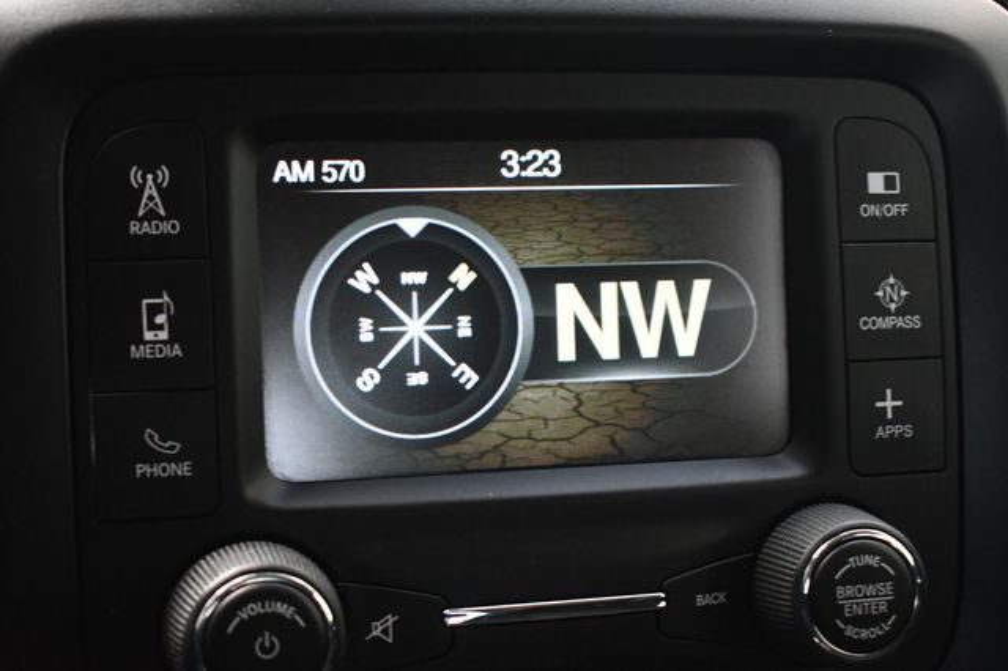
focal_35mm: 67
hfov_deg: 30.1
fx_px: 1875
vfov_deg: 20.3
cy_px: 336
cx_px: 504
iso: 2800
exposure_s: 1/125
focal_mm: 45
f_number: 5
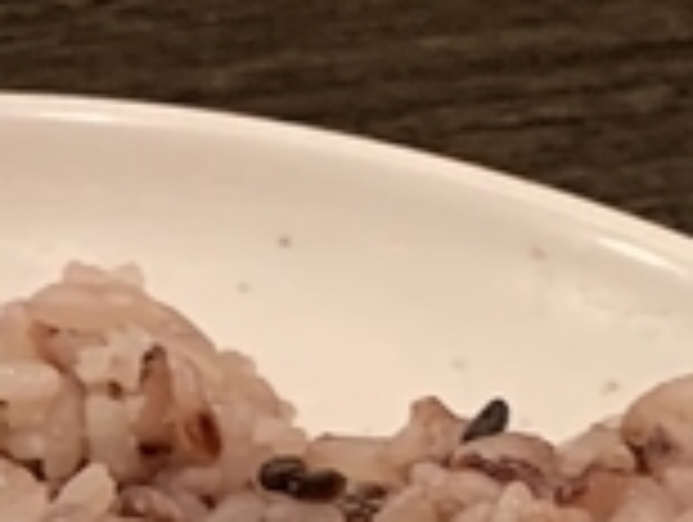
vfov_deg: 7.1
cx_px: -1152
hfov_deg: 8.6
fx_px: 4050
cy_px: 1048
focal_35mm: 202
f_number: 1.8
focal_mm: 4.25
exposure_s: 1/60
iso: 100
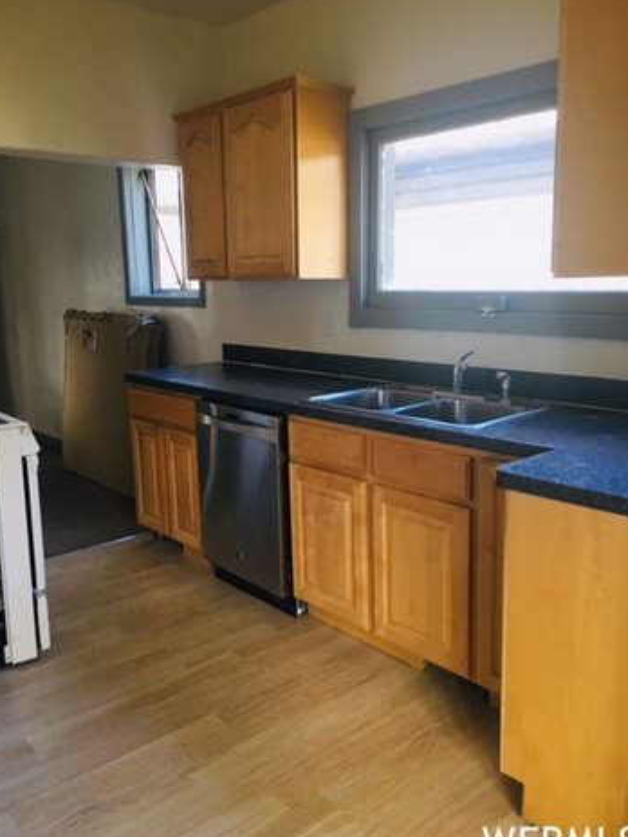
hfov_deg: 46.8
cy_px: 426
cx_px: 316
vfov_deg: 60.0
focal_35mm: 30
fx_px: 726
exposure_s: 1/30
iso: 32
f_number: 2.2
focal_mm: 4.15
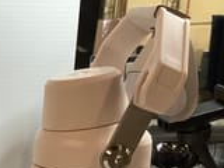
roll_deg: +1.6
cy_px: 258
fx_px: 628
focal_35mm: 97
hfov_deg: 17.9
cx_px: -119
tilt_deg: -16.5
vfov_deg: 14.2
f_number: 2.4
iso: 125
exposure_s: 1/50
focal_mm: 3.3
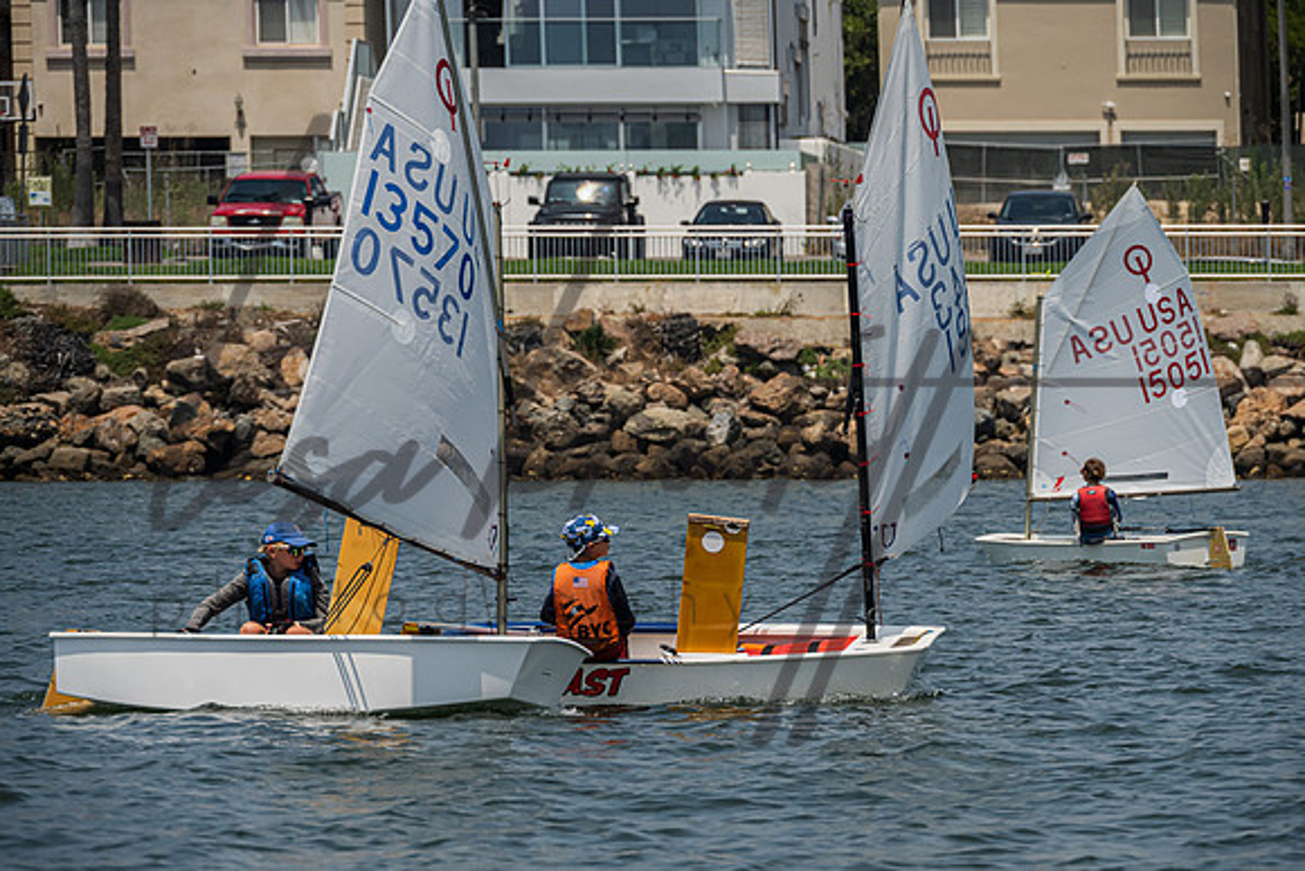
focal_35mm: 273
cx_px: 681
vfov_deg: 5.0
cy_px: 517
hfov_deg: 7.5
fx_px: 9896
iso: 320
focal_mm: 230
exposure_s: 1/1600
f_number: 8
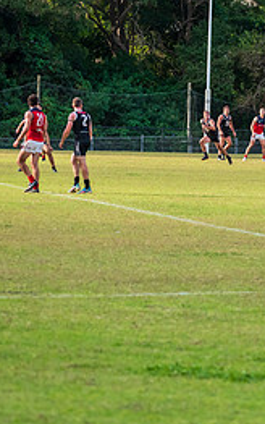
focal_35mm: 338
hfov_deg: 3.9
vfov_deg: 6.2
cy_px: 127
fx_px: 3901
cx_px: 386
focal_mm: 150
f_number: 7.1
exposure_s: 1/1250
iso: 1000
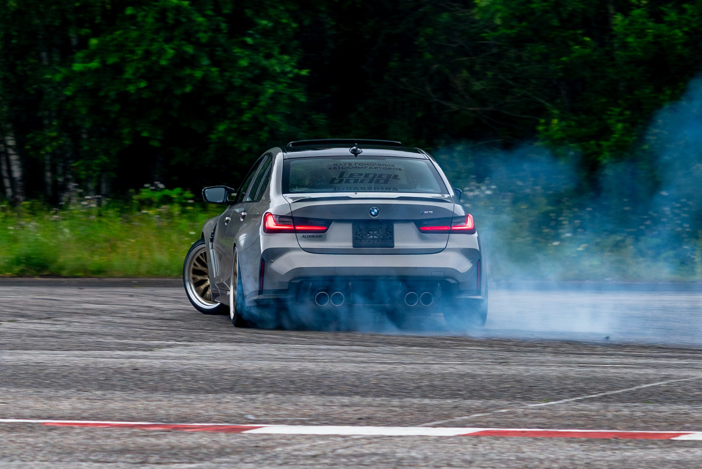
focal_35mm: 254
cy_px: 203
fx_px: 4947
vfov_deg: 5.4
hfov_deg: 8.1
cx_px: 286
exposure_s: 1/250
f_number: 3.5
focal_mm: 85
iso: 640
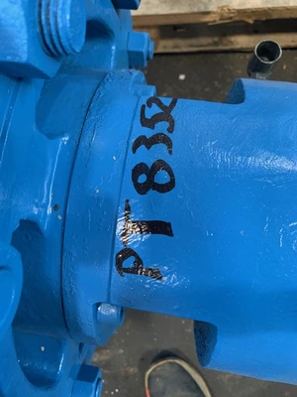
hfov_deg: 53.1
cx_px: 148
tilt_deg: -83.8
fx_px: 297
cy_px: 198
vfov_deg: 67.3
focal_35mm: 26
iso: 160
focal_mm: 4.25
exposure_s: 1/60
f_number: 1.8
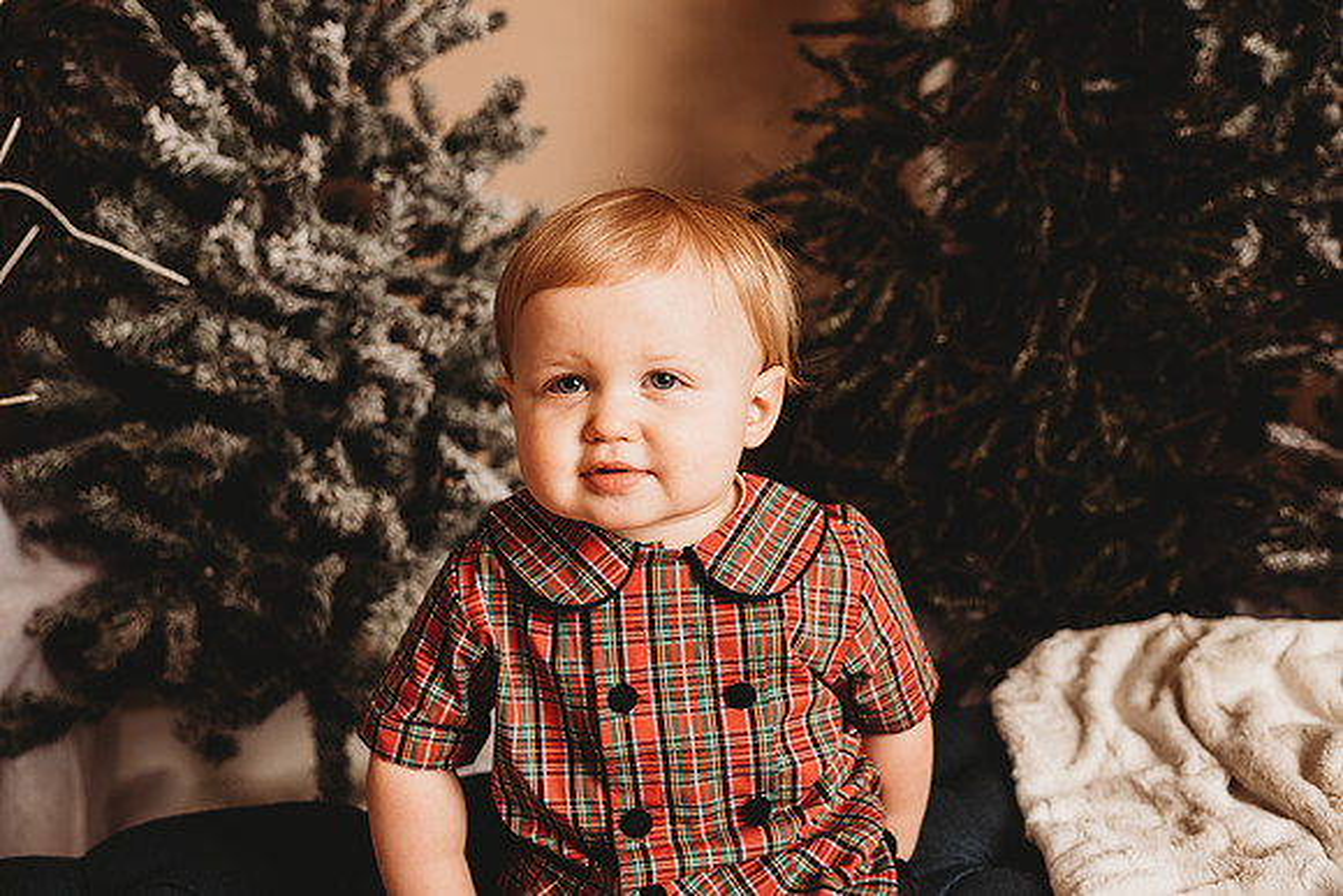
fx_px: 1642
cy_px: 448
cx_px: 672
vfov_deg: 30.5
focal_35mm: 44
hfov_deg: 44.5
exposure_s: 1/160
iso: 100
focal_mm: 44
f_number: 4
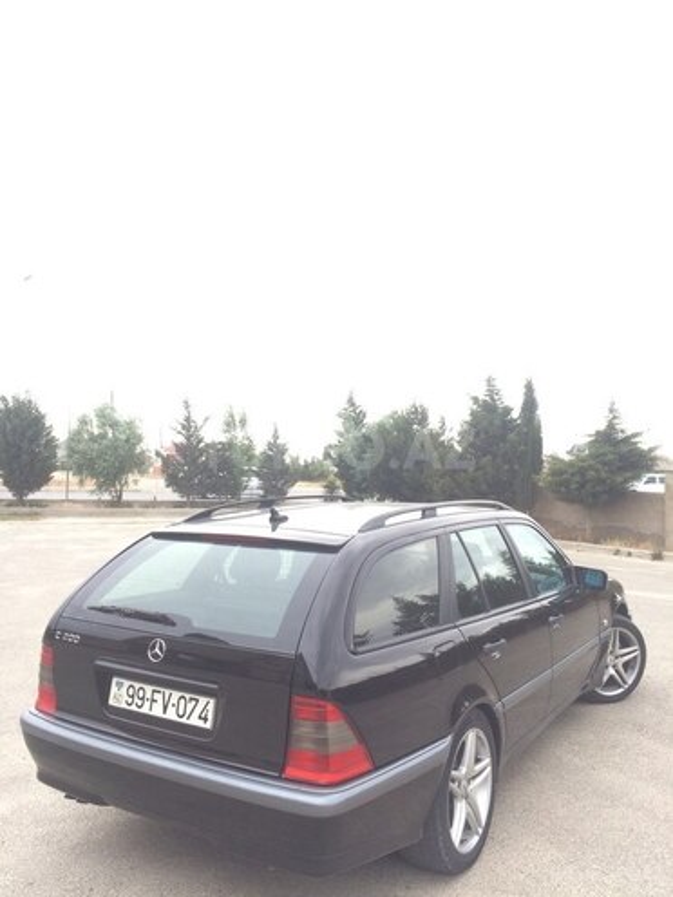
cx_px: 336
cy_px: 448
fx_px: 752
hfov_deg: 48.2
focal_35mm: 29
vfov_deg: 61.7
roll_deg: -1.4
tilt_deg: +1.2
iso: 64
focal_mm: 4.15
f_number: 2.2
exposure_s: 1/100
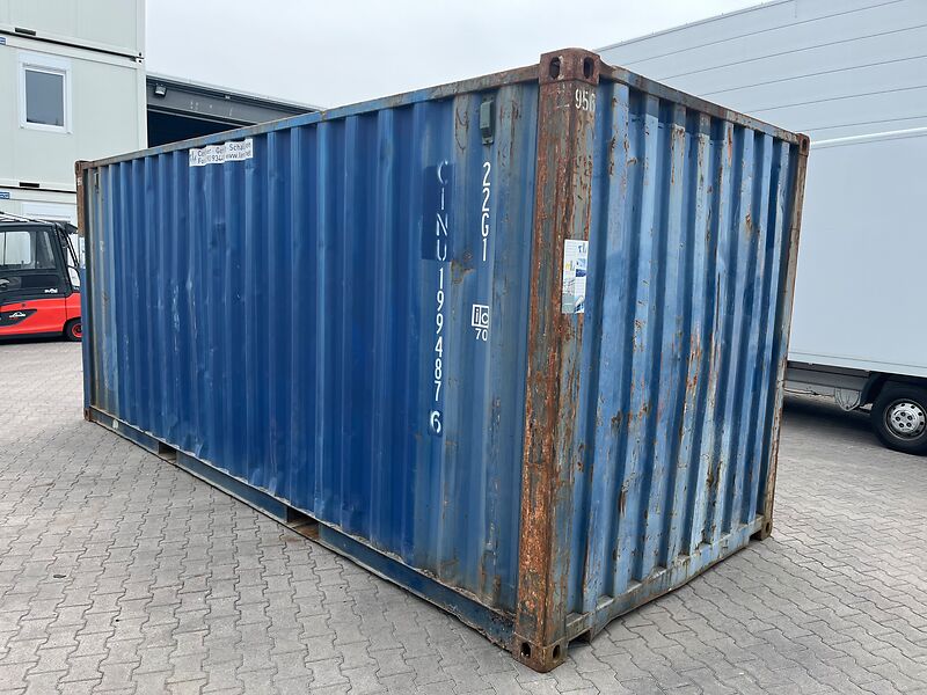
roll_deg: -2.7
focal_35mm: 26
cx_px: 464
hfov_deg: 67.3
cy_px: 348
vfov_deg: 53.1
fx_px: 696
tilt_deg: -4.7
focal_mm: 5.1
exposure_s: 1/1199
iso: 50
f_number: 1.6
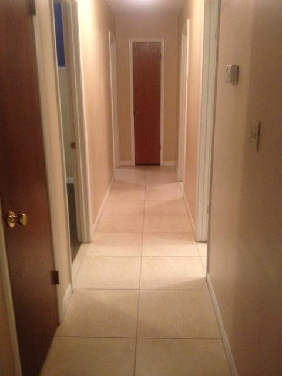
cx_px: 141
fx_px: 380
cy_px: 188
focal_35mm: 35
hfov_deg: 40.7
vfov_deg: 52.6
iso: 400
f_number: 2.4
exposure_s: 1/17
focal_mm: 4.28
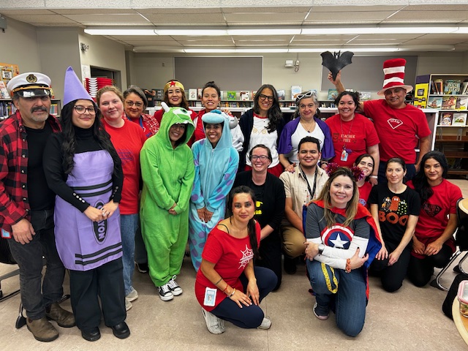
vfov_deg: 53.1
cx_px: 234
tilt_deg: -12.1
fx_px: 352
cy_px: 176
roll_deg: -0.3
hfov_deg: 67.3
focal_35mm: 26
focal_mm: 5.7
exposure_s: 1/60
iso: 100
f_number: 1.5
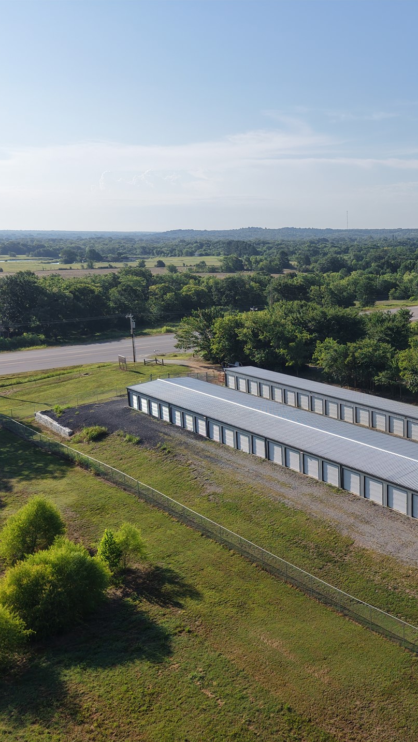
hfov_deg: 31.3
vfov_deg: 56.6
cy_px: 372
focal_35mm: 35
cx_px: 415
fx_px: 689
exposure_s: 1/6400
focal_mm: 8.67
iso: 290
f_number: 1.8
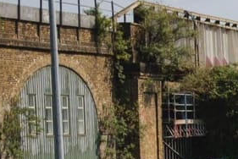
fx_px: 1317
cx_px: 612
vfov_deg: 6.8
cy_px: 269
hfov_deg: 9.1
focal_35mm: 199
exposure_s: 1/7000
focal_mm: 23
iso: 125
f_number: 1.4
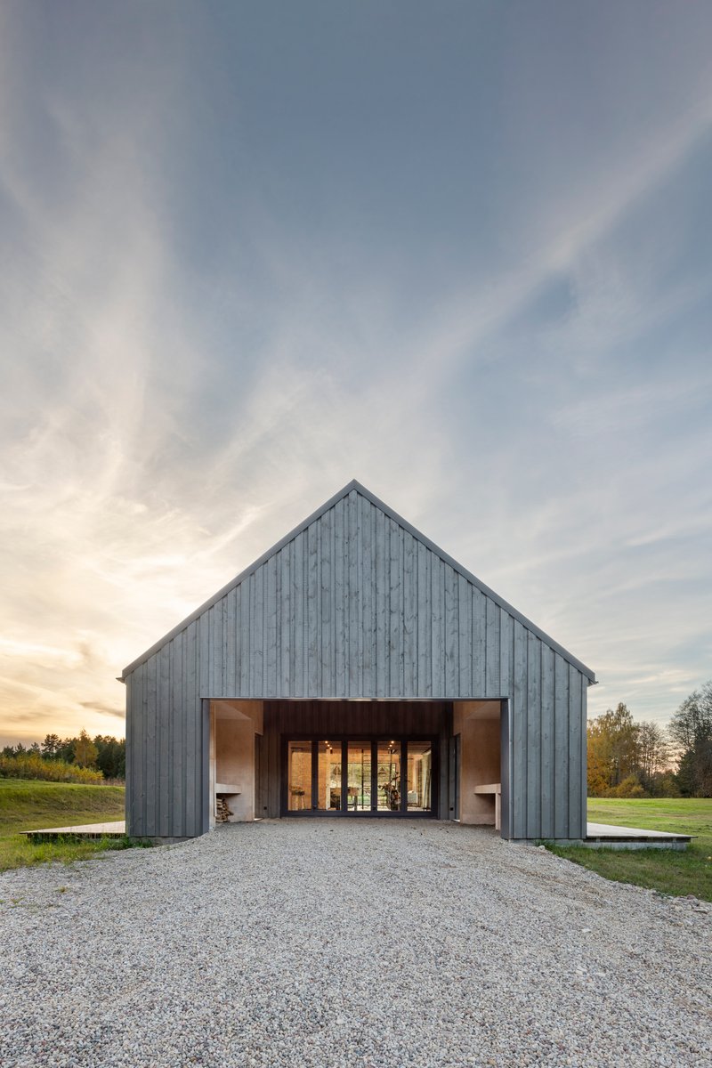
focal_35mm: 16
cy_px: 534
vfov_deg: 96.7
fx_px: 475
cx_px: 356
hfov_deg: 73.7
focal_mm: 16
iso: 50
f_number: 11
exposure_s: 1/25
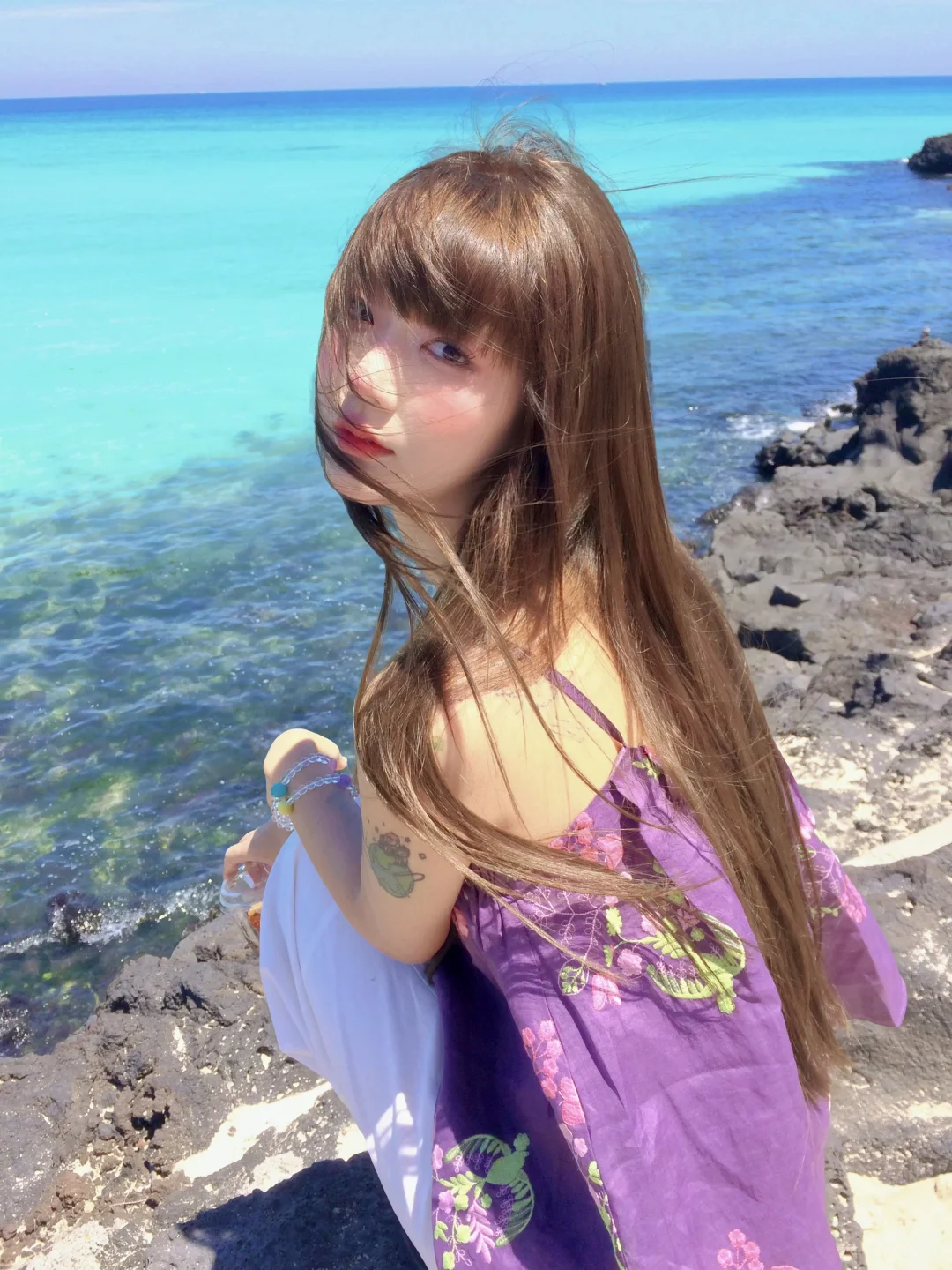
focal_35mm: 29
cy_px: 635
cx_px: 476
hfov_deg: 48.2
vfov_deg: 61.7
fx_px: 1063
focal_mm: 4.15
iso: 32
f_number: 2.2
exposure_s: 1/1368
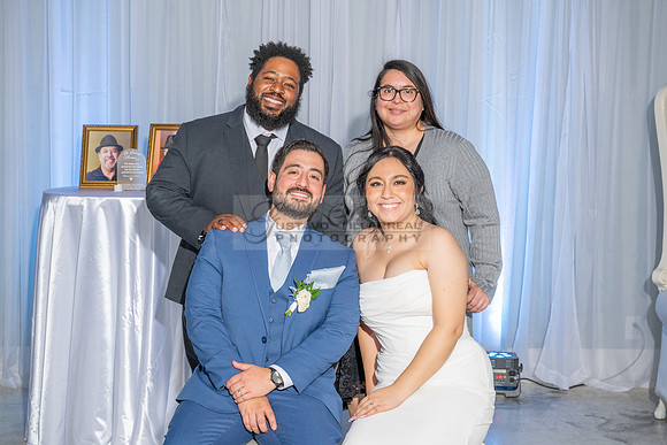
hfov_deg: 36.2
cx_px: 334
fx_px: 1019
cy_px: 222
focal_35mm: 55
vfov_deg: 24.6
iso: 800
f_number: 5.6
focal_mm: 55
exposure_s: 1/160
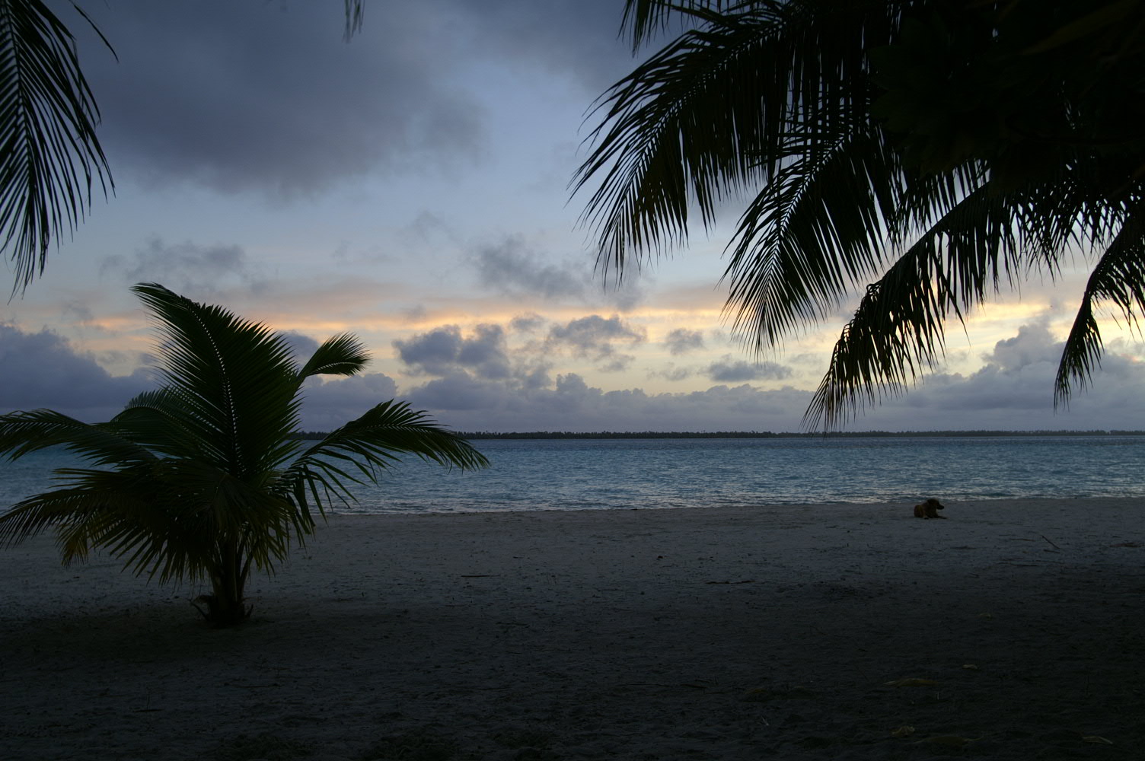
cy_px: 380
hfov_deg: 57.3
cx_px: 572
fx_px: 1049
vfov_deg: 39.9
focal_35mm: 33
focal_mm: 22
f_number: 4.5
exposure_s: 1/60
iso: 100
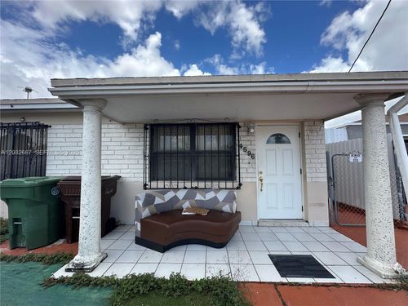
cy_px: 153
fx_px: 165
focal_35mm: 14
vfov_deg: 85.7
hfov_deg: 102.1
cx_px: 204
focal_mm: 2.22
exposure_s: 1/824
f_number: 2.2
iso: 50
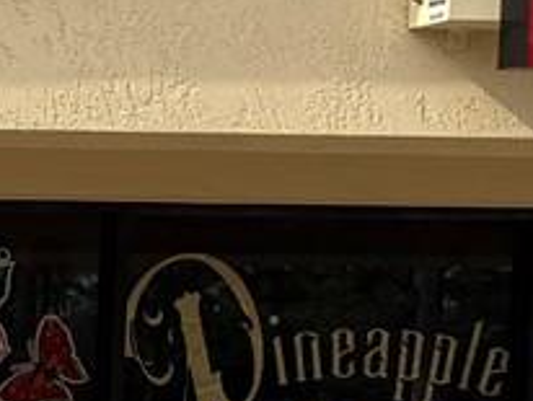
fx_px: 2867
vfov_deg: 7.8
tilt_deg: -2.1
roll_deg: -0.9
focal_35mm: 186
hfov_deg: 7.9
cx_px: -1413
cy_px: 626
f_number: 1.78
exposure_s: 1/3279
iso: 80
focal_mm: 6.76
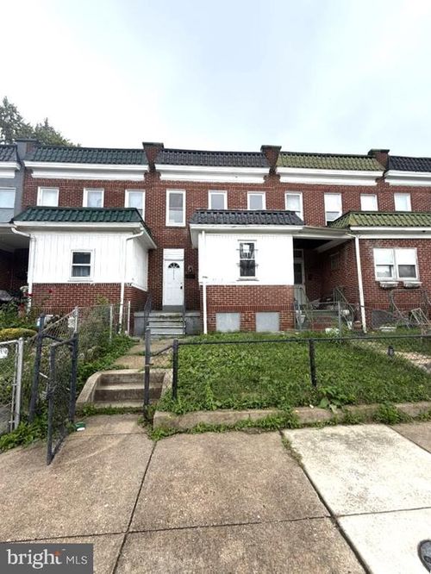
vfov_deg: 102.0
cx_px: 216
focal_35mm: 14
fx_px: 232
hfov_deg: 85.7
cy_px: 287
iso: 40
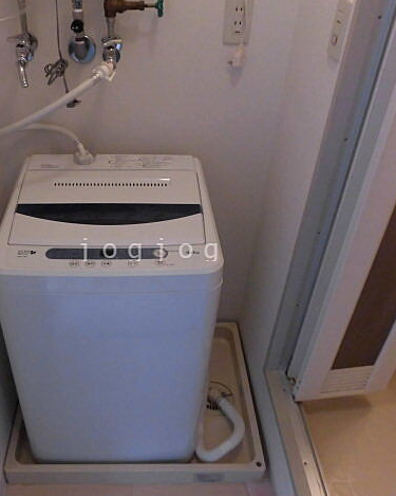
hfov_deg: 45.4
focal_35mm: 32
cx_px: 151
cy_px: 249
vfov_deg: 55.7
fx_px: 469
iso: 400
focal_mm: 4.3
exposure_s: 1/30
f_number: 3.1
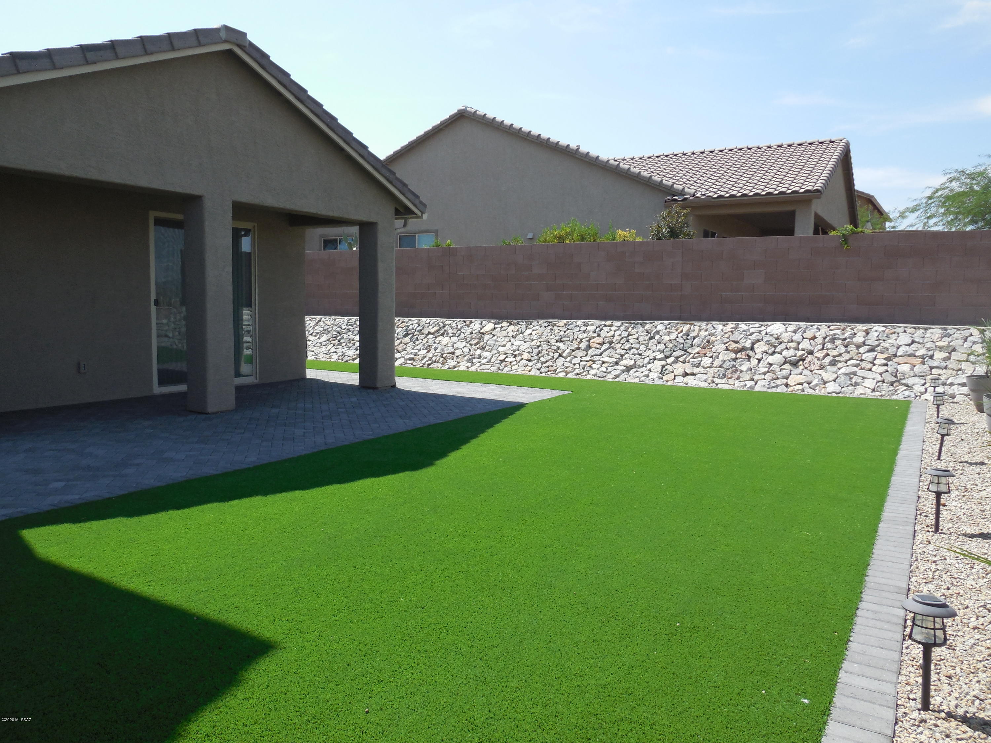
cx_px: 496
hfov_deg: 69.4
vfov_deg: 54.9
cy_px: 372
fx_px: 716
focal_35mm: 25
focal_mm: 4.5
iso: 125
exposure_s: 1/1000
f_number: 3.1
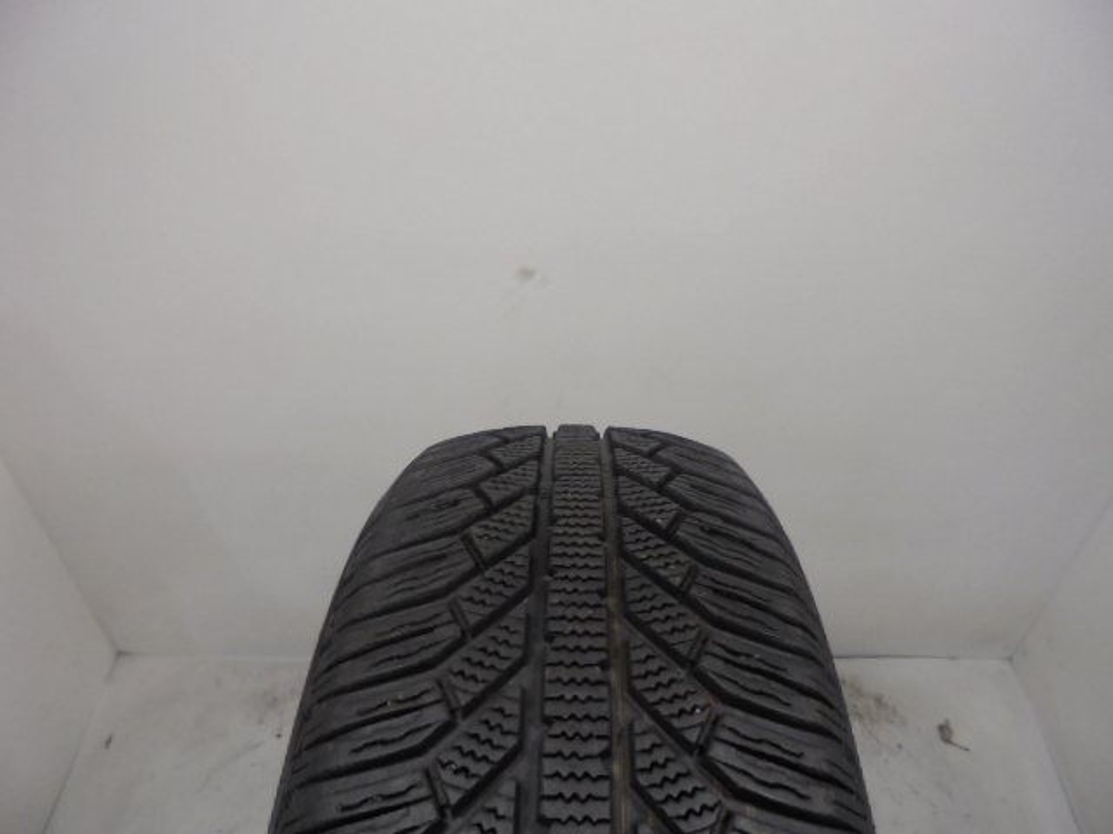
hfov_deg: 67.3
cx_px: 556
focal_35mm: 26
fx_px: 836
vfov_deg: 53.1
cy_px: 417
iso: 100
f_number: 3.5
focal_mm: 4.6
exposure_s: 1/30
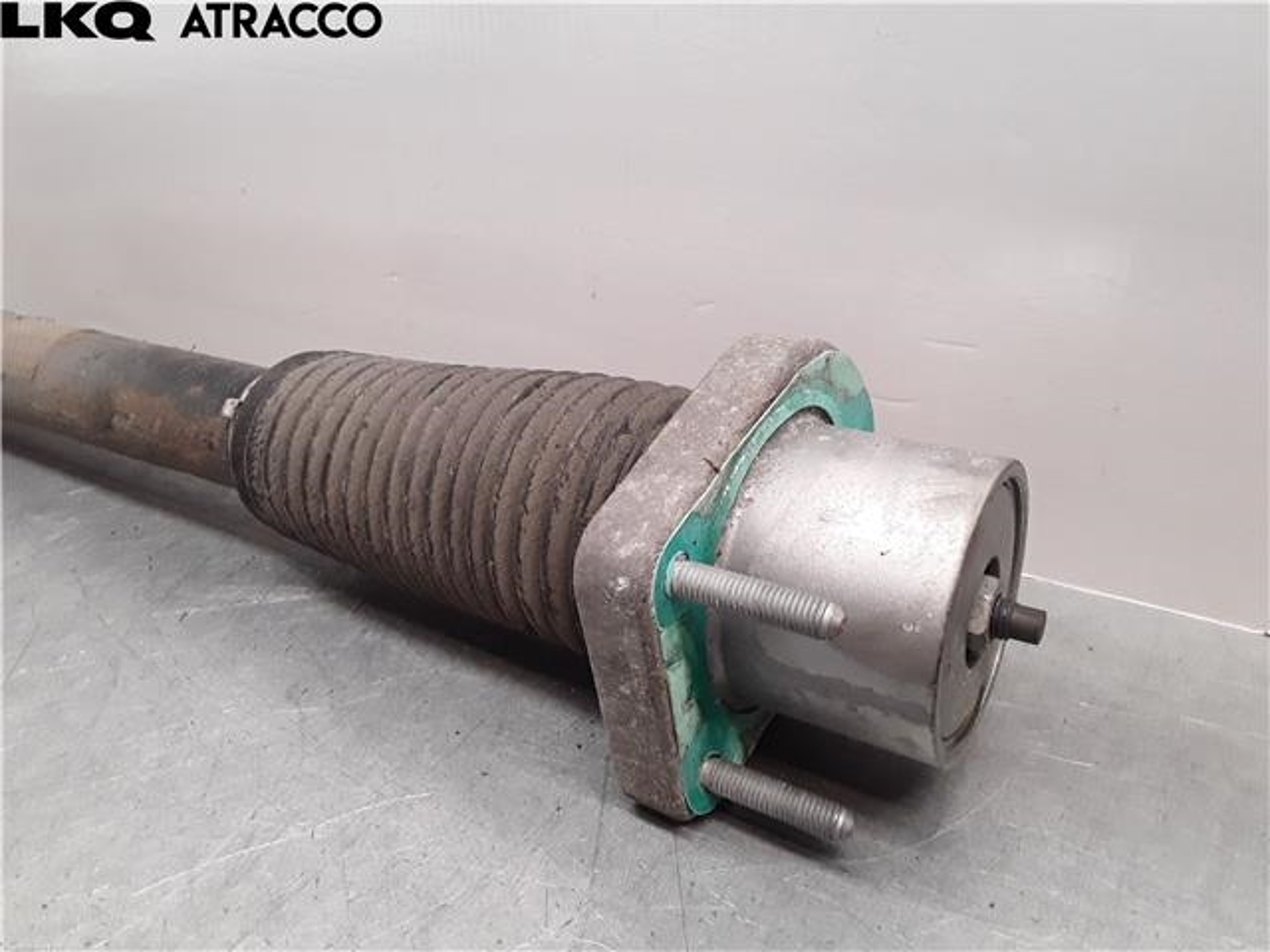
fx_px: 1027
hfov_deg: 63.4
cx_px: 635
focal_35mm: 28
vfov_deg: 49.7
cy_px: 476
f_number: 1.9
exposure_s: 1/104
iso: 100
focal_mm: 2.91
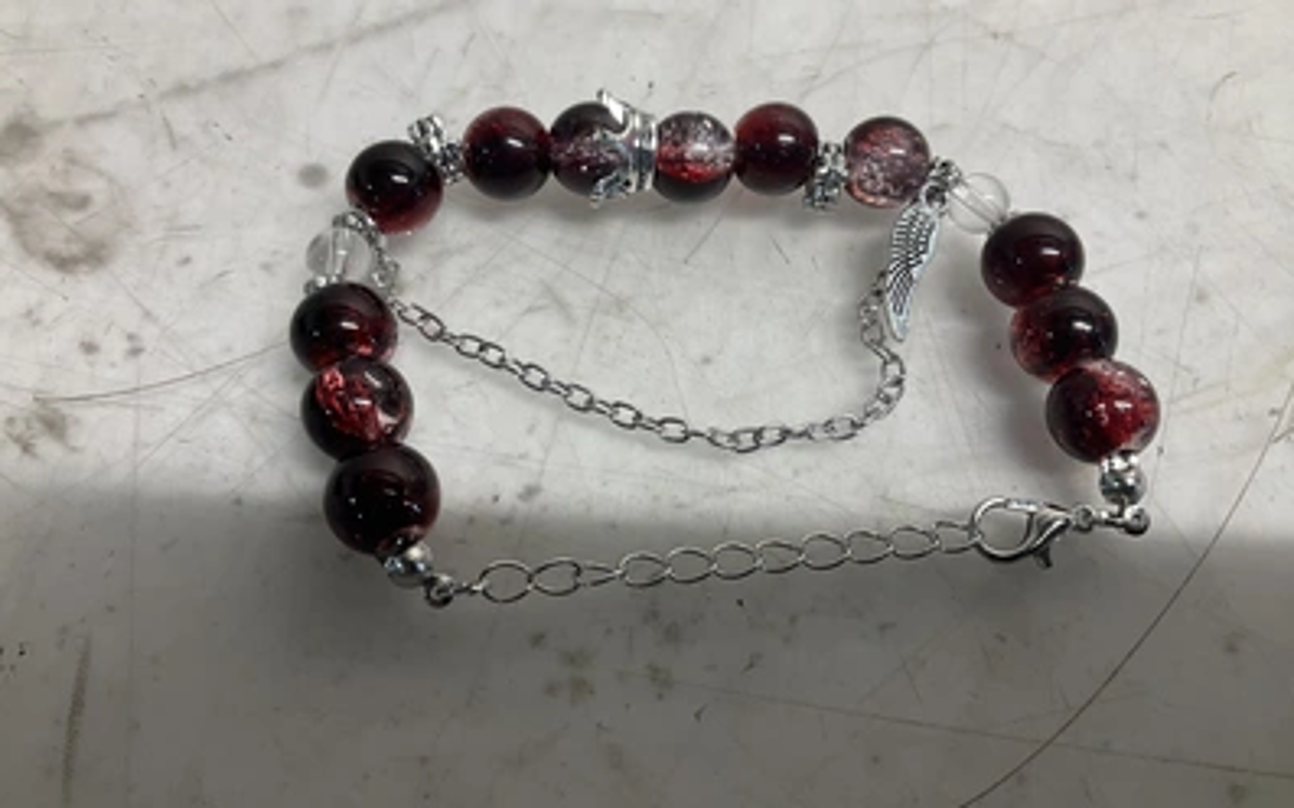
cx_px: 649
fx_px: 1093
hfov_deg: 61.2
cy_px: 358
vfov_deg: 40.5
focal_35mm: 31
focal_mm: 3
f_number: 1.8
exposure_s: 1/60
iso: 40
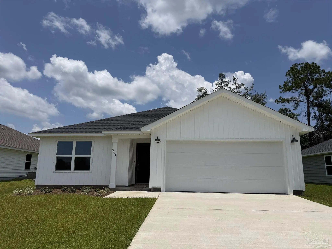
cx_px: 166
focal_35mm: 24
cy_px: 124
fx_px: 230
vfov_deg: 56.8
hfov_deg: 71.6
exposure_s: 1/14286
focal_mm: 6.76
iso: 80
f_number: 1.78
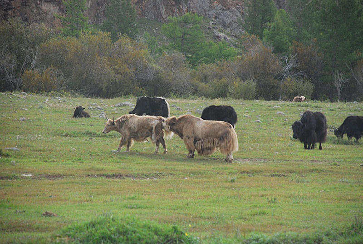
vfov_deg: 6.8
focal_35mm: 202
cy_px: 122
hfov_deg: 10.1
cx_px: 182
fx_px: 2045
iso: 400
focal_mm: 135
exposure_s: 1/500
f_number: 5.6
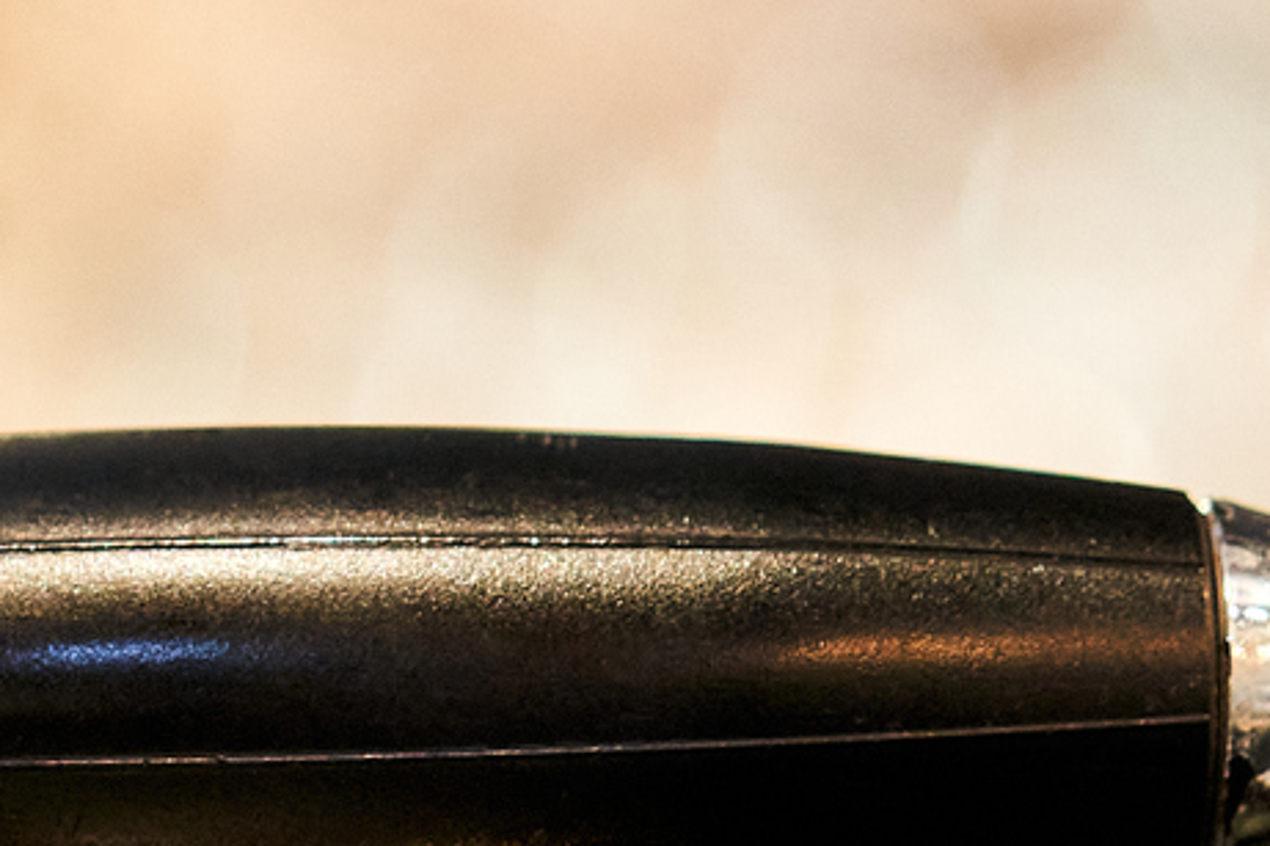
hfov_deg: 8.0
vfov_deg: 5.3
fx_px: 8922
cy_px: 1629
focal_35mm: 253
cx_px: -552
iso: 640
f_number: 2.5
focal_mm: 55
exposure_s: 1/100
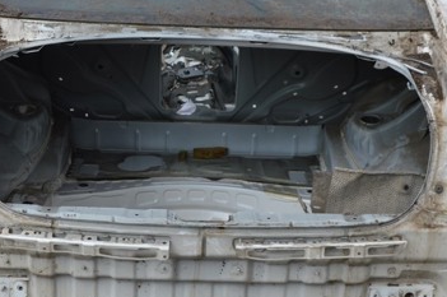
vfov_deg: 16.6
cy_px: 138
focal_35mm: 82
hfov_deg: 24.8
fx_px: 1017
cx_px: 204
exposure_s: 1/200
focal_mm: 30
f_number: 7.1
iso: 100
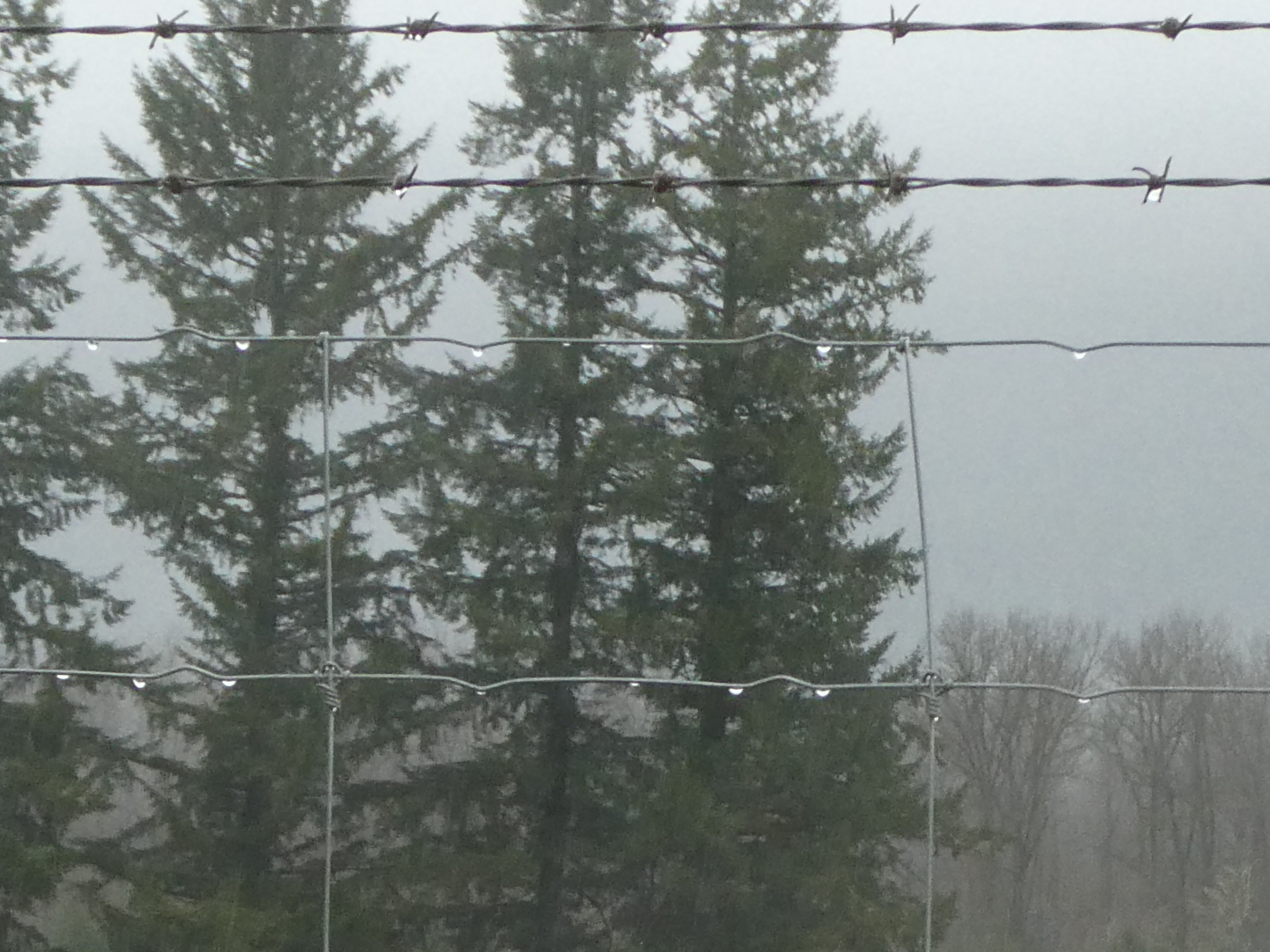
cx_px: 633
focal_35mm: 194
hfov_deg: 10.2
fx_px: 7117
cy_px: 1141
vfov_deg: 7.6
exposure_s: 1/80
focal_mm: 9.6
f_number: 4.1
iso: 250
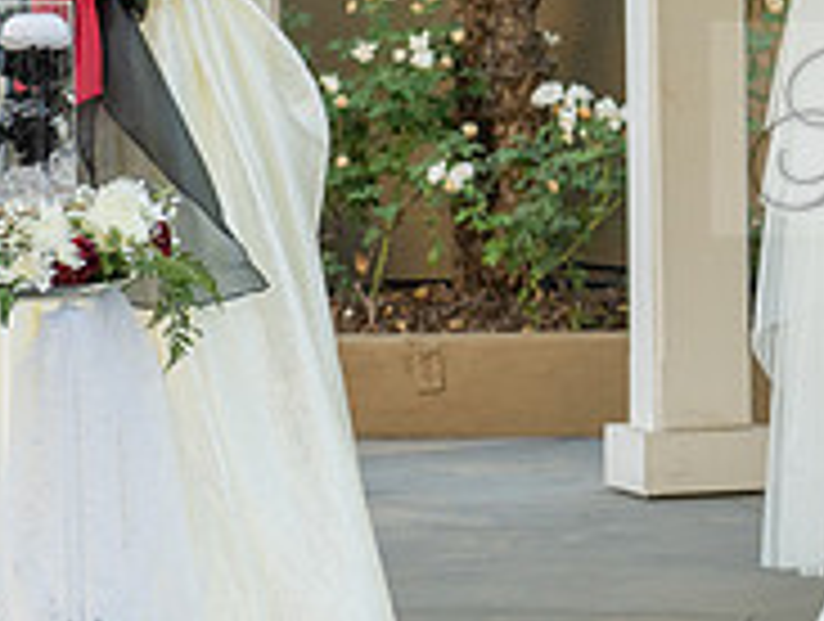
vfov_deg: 6.1
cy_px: 32
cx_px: 1248
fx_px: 5820
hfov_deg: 7.9
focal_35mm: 244
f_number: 6.3
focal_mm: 70
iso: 500
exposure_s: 1/200
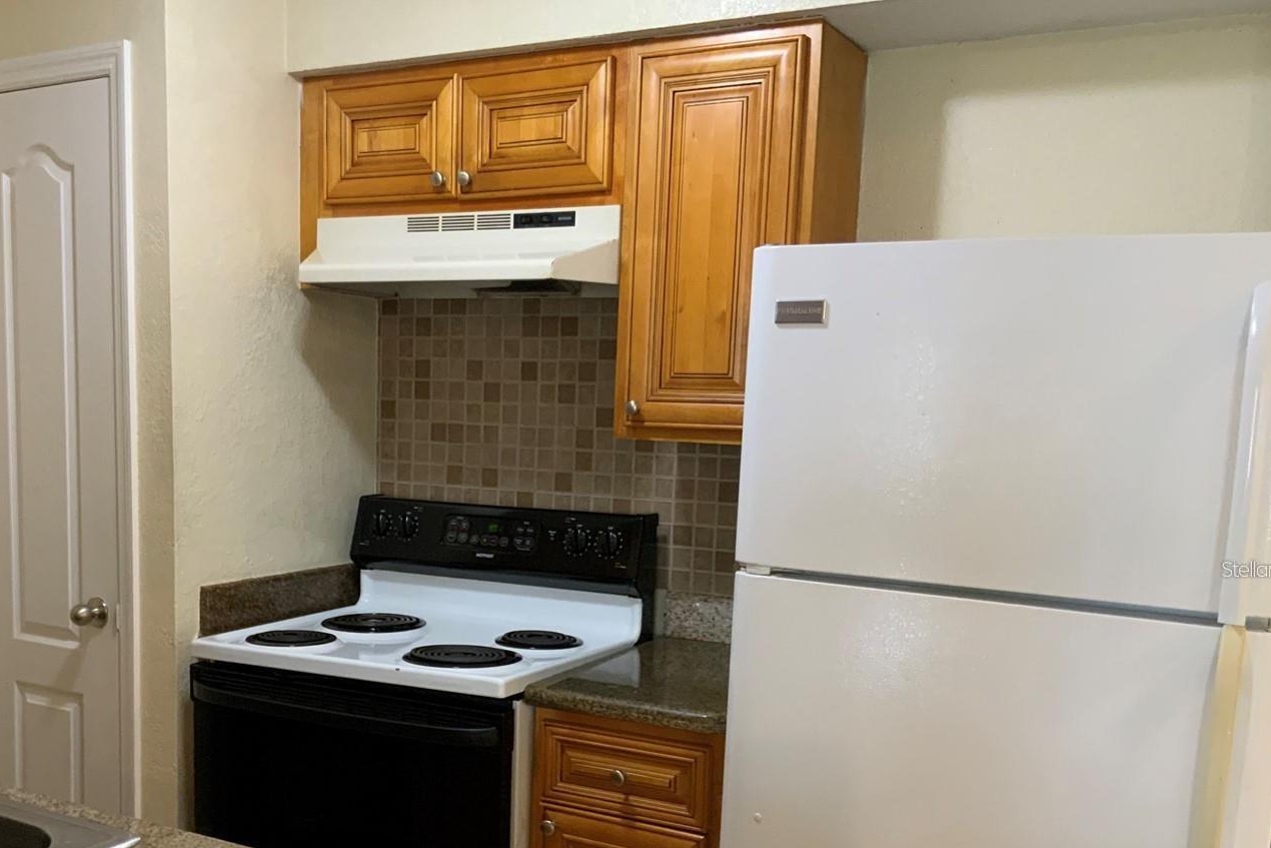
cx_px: 515
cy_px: 569
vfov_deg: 34.7
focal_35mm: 38
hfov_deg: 50.4
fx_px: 1342
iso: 250
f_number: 1.8
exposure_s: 1/60
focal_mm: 3
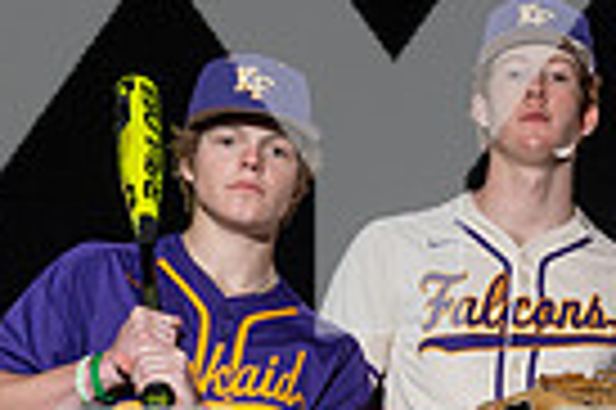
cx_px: 594
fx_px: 2393
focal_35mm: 140
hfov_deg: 14.5
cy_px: 647
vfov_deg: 9.5
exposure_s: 1/125
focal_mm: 33
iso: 200
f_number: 8
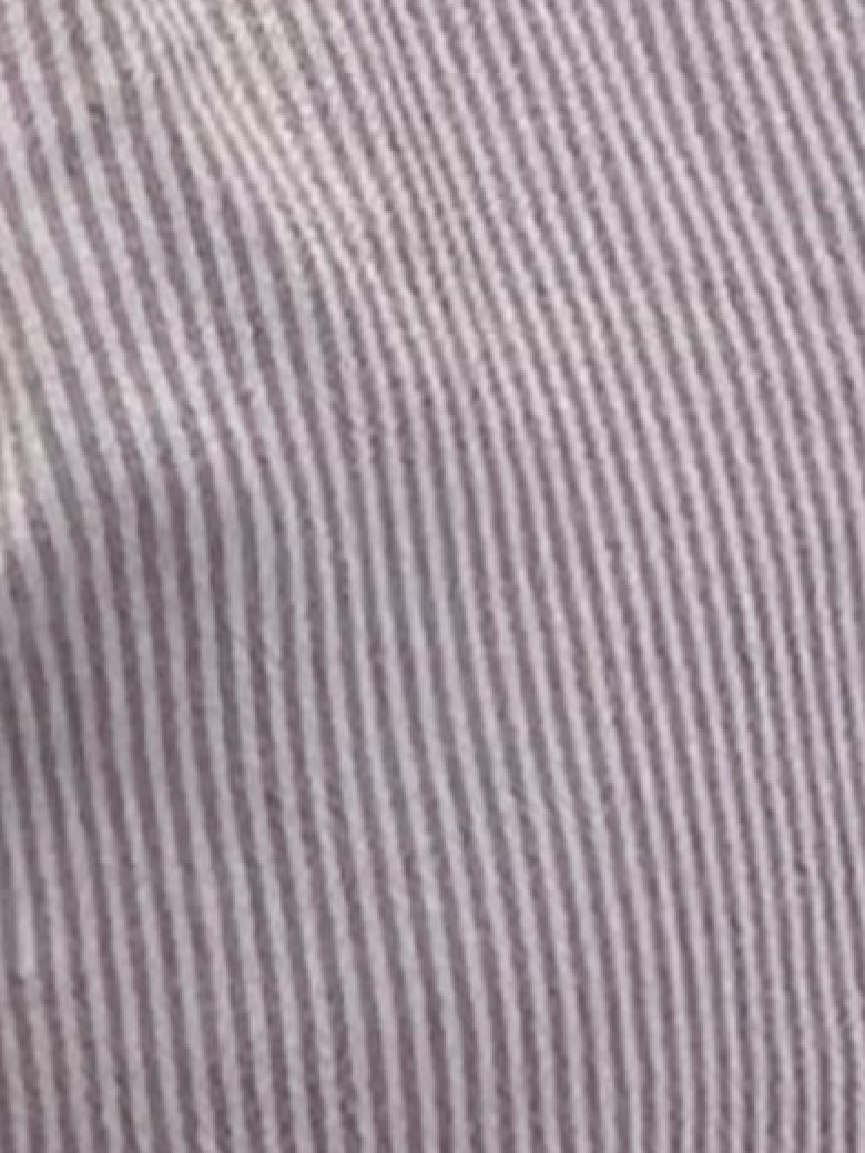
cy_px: 73
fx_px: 24589
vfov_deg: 2.7
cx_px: 1191
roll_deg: +0.6
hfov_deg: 2.0
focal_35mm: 738
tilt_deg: -2.5
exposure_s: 1/60
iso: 250
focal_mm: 15.66
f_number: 2.8
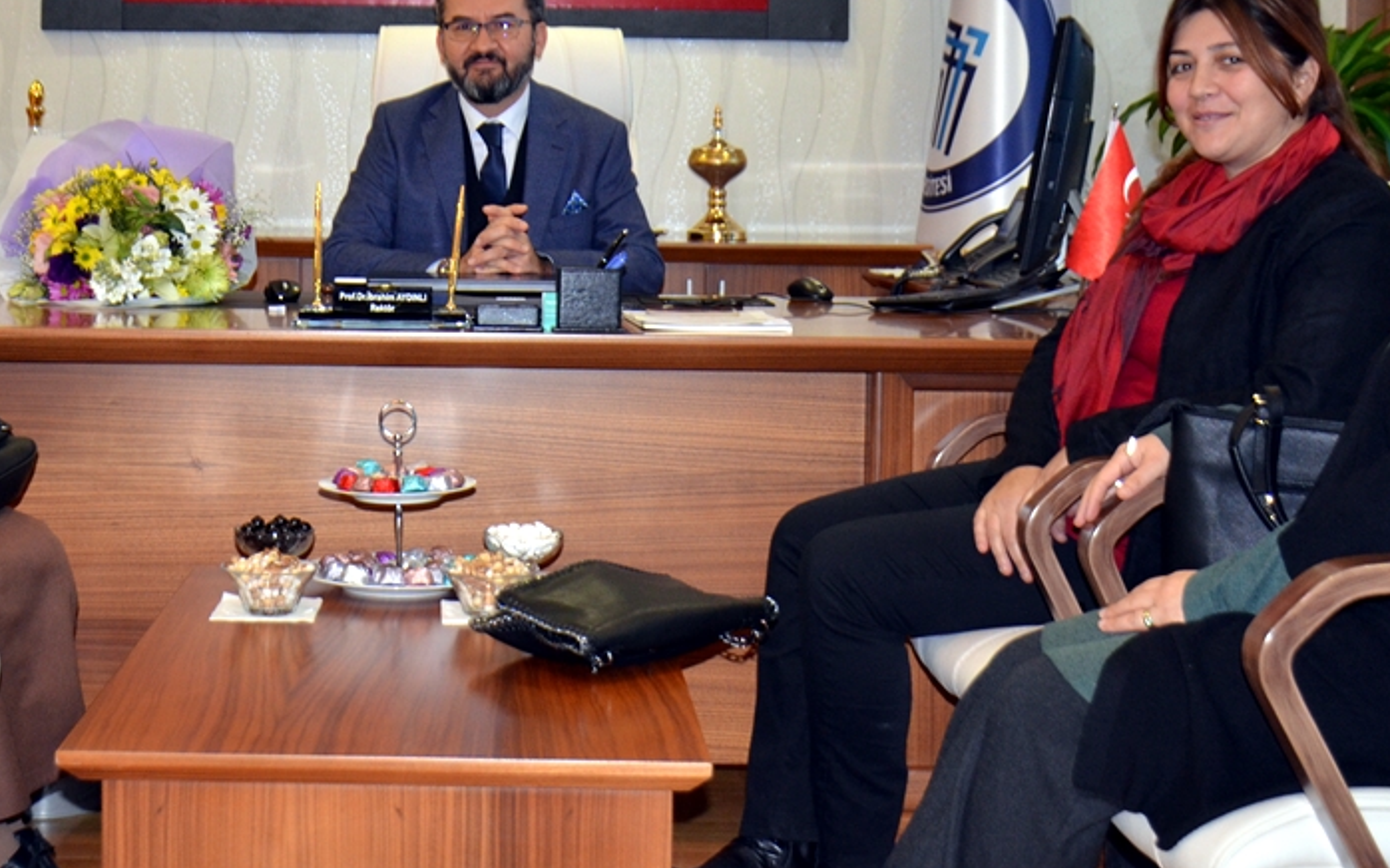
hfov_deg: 32.1
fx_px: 2386
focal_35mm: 63
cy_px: 116
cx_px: 436
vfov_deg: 20.3
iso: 800
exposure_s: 1/60
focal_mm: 24
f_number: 3.8
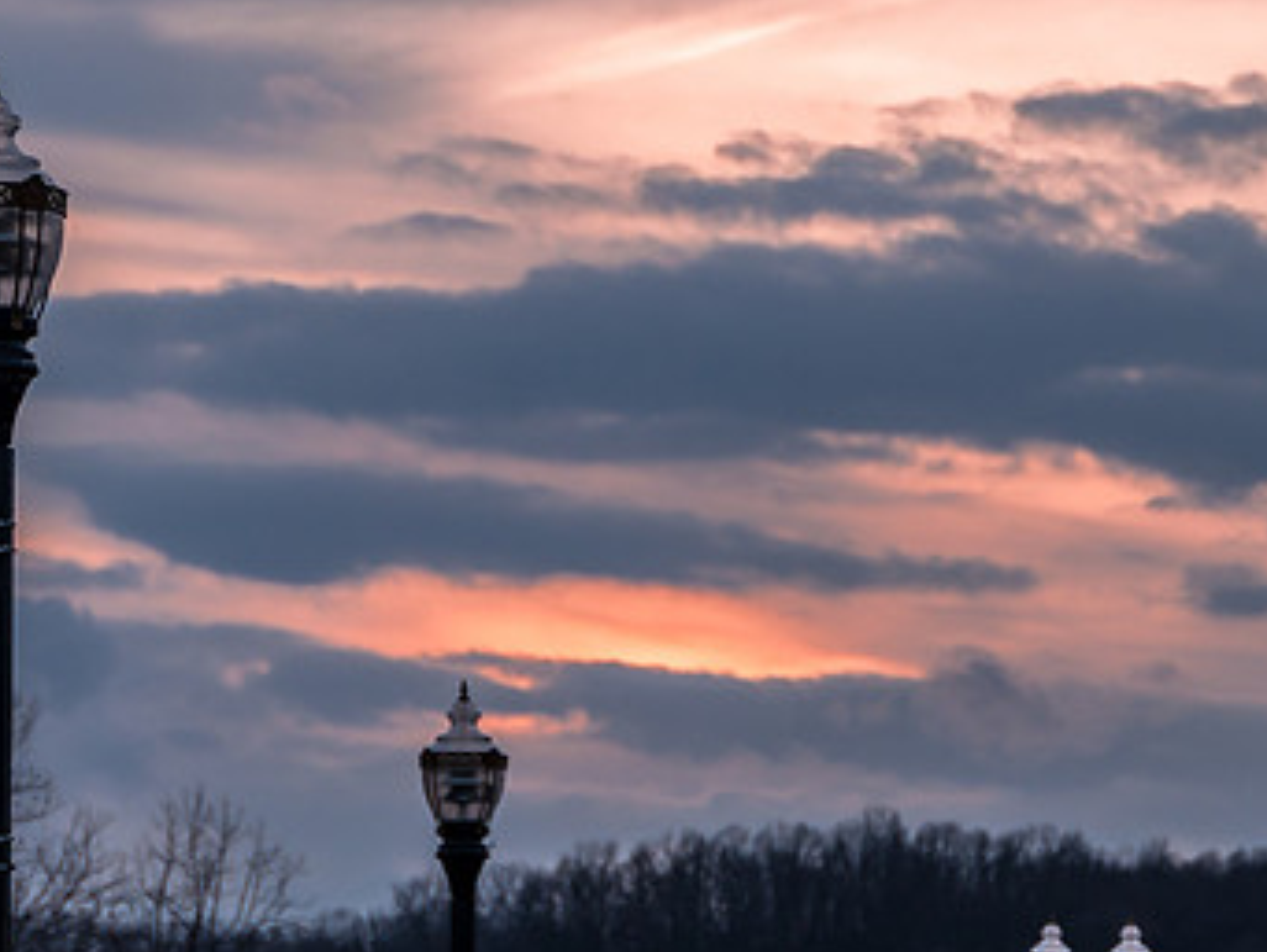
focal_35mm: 232
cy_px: 439
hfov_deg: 8.5
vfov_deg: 6.4
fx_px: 8498
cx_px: 815
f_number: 13
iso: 320
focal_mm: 95
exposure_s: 1/640
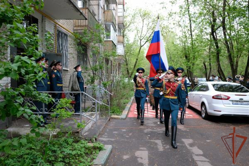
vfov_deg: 47.9
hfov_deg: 67.4
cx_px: 124
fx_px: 187
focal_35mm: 27
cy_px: 83
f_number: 4.5
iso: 400
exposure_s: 1/250
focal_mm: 18
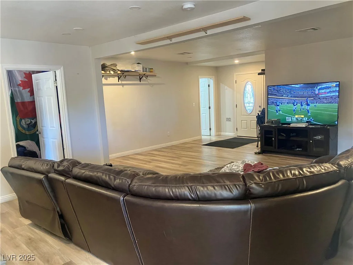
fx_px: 286
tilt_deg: -6.8
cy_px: 132
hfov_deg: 63.4
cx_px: 176
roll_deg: +3.0
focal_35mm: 28
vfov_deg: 49.7
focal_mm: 3.99
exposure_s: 1/40
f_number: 1.8
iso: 250
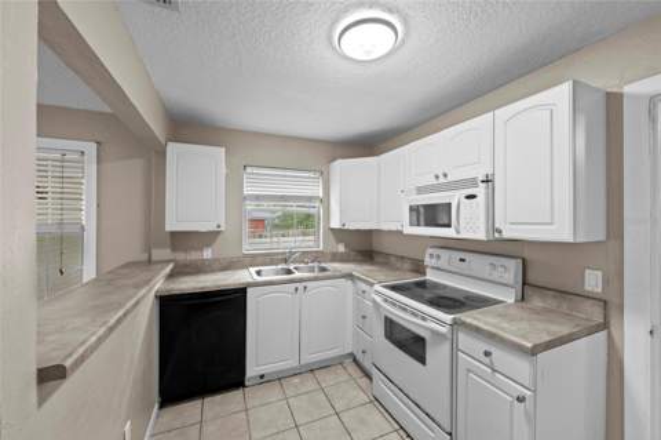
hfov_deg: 104.3
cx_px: 330
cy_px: 220
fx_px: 257
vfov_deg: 81.1
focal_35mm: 14
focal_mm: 14
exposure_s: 1/3
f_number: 8
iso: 800
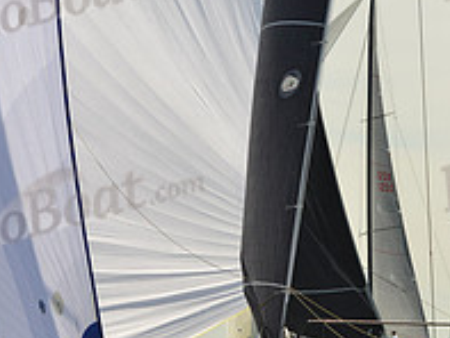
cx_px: 324
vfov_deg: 7.5
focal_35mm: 198
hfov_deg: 10.0
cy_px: 303
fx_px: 2576
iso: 320
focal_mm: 70
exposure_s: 1/1250
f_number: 9
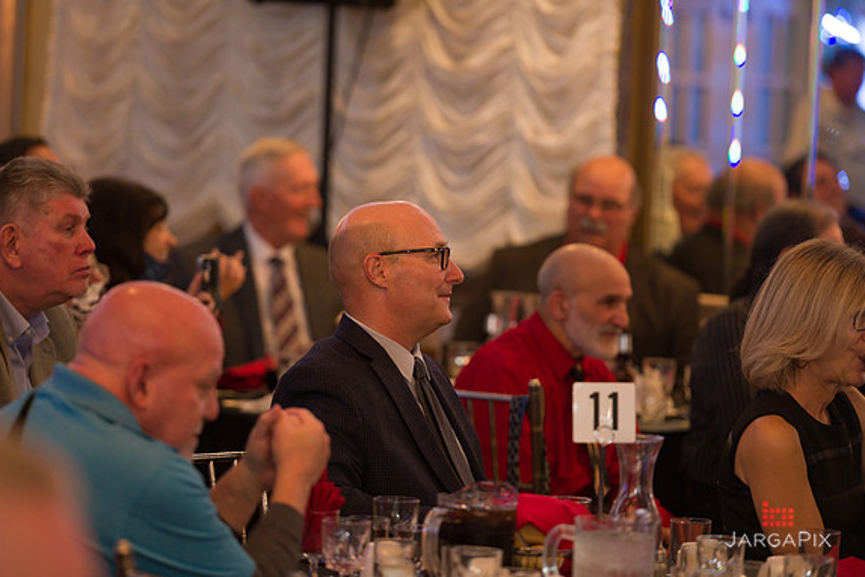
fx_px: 4373
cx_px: 432
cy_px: 288
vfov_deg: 7.5
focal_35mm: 182
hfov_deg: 11.3
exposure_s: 1/125
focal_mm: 180
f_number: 3.2
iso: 1600
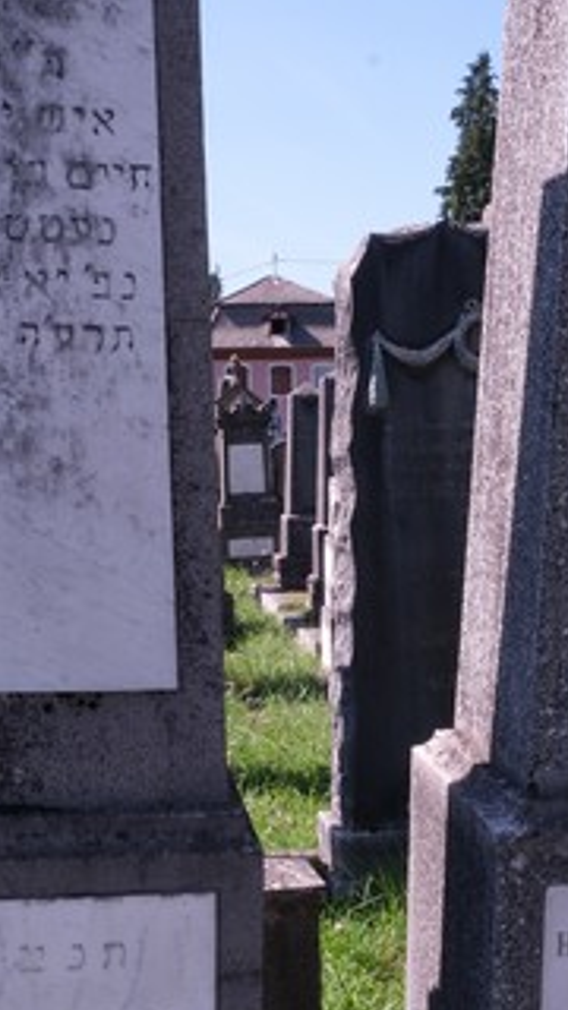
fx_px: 1419
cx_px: 300
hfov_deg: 22.6
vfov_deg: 39.0
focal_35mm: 53
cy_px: 603
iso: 250
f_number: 22
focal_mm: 18
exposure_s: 1/26
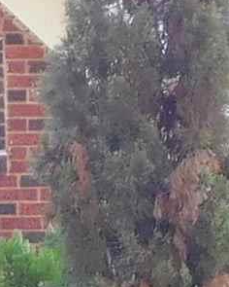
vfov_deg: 6.3
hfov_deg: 5.0
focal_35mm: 305
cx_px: -126
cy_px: 447
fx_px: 2584
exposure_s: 1/50
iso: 125
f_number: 3.2
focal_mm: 5.3
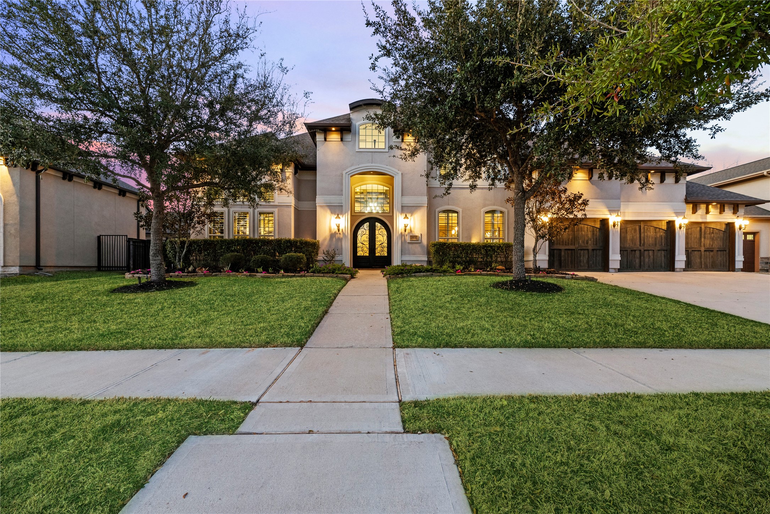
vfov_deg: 81.2
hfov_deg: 104.2
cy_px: 257
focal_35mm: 14
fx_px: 300
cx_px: 385
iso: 800
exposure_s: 1/4
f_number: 8
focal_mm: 14
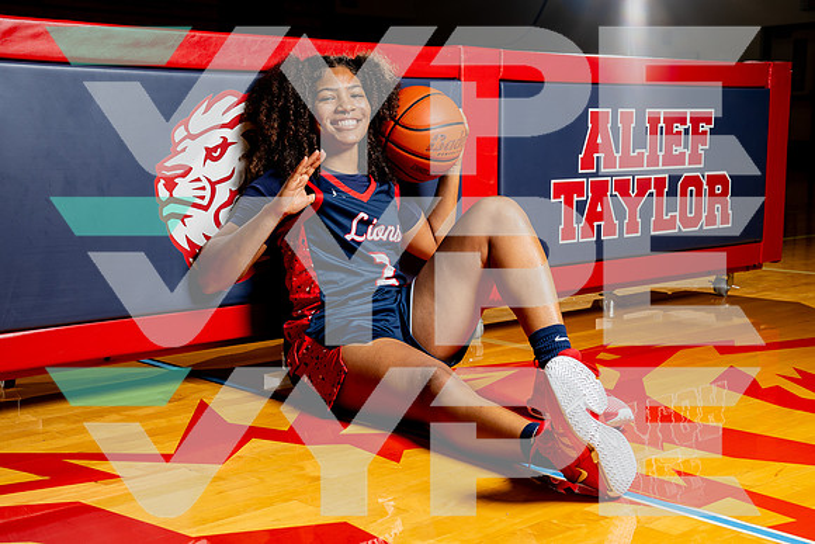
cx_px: 405
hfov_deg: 37.2
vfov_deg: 25.3
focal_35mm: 54
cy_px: 272
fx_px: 1212
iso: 200
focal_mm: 50
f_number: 8
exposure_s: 1/60
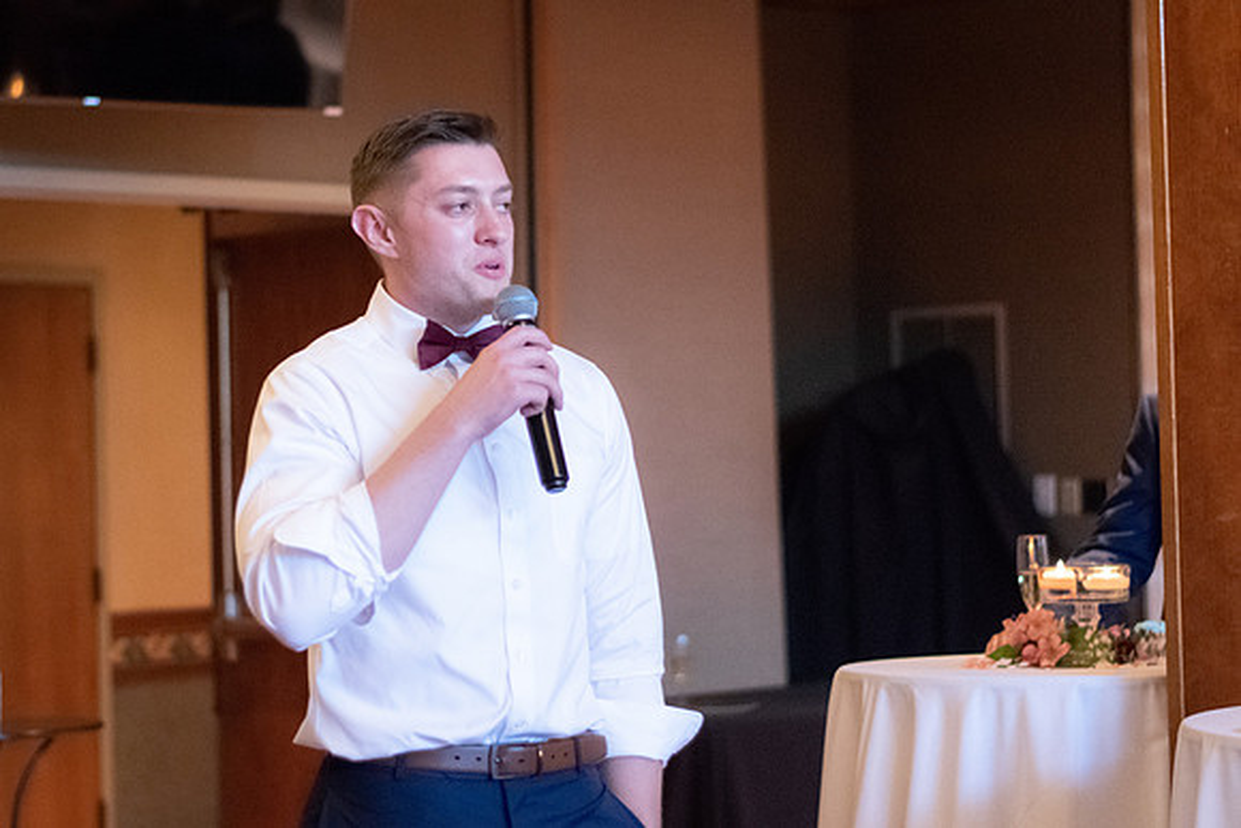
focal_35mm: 90
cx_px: 503
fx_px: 3095
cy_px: 391
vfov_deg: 15.2
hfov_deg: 22.6
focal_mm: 50
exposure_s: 1/320
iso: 5000
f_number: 1.8
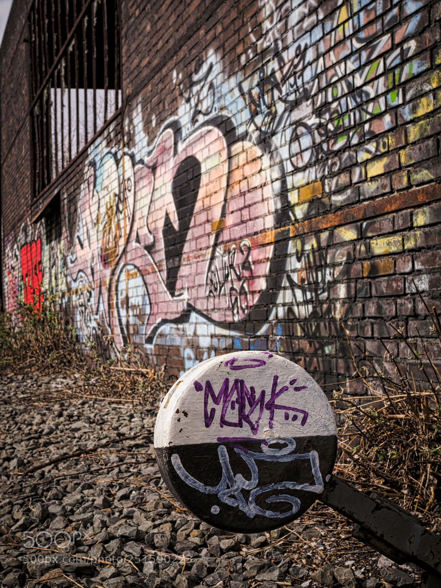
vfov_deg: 38.2
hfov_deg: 29.1
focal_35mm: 50
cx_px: 220
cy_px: 294
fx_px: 849
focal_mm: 25
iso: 200
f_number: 8
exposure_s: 1/640
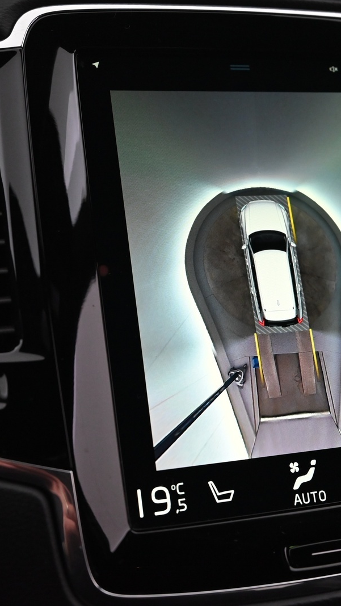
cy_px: 301
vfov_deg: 38.5
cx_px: 240
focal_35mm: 54
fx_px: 868
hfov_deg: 22.1
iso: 3200
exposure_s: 1/60
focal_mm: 34
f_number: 5
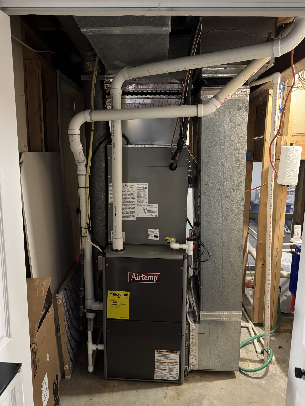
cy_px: 203
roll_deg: -0.7
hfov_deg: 56.8
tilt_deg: -9.4
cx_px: 152
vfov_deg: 71.6
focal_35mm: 24
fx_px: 282
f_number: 1.78
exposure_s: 1/30
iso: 1000
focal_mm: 6.76
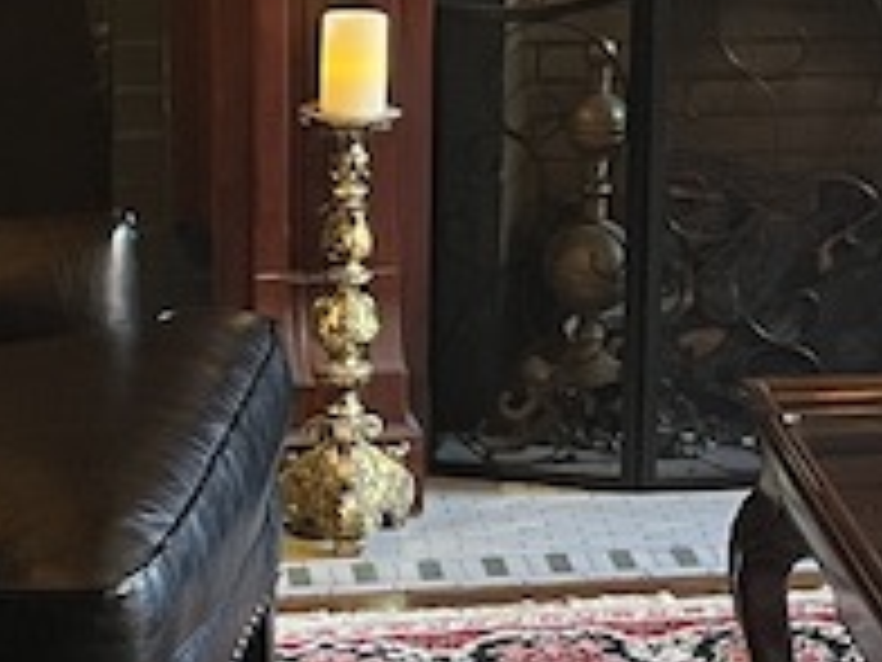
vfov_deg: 10.8
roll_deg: -1.3
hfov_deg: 14.3
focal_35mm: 136
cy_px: -45
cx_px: 842
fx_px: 3465
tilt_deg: -7.4
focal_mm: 5.7
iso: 500
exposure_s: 1/60
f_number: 1.5
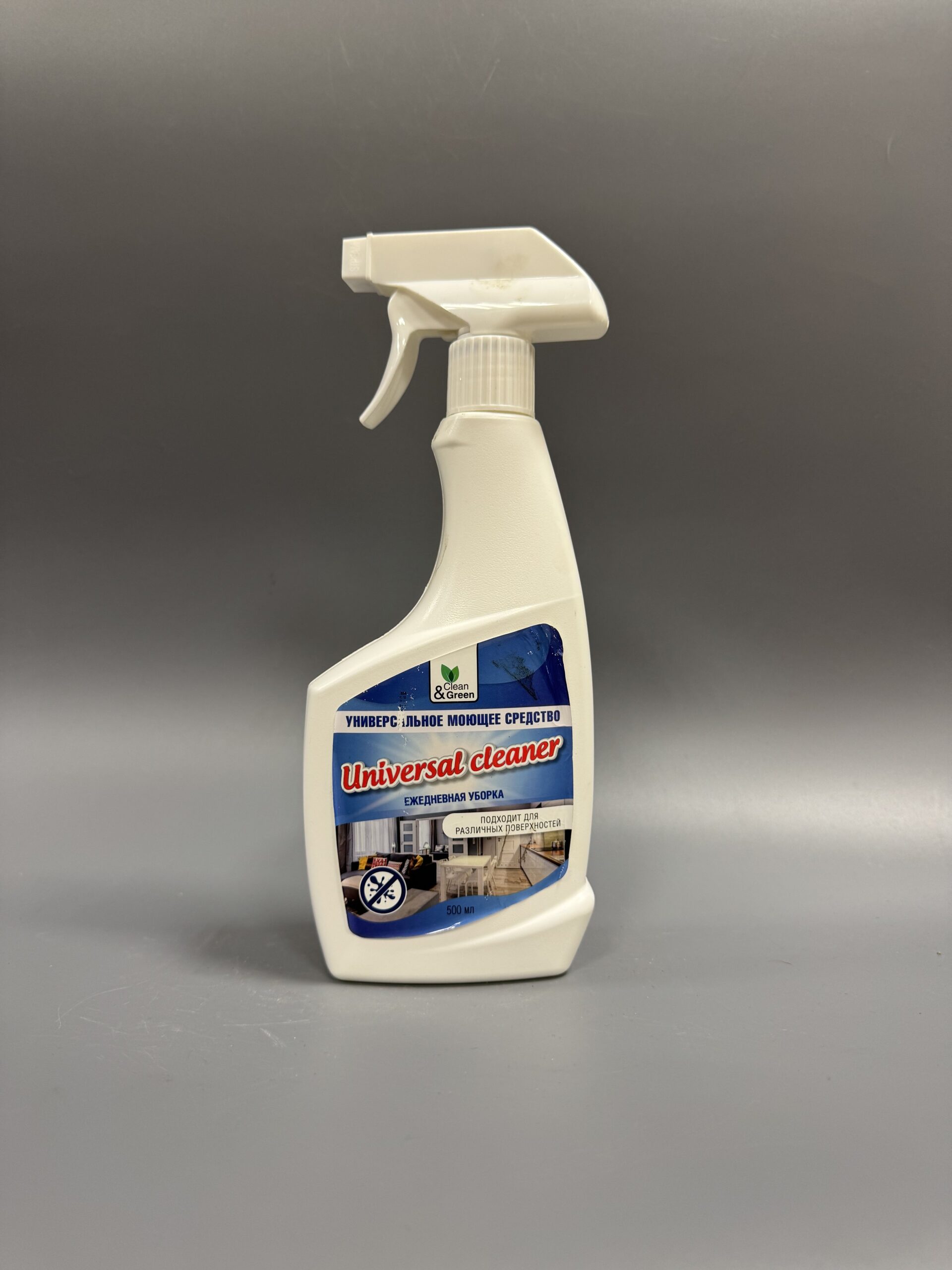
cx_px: 476
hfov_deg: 56.8
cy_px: 635
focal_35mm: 24
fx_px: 880
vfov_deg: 71.6
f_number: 1.78
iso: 125
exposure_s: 1/50
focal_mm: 6.76
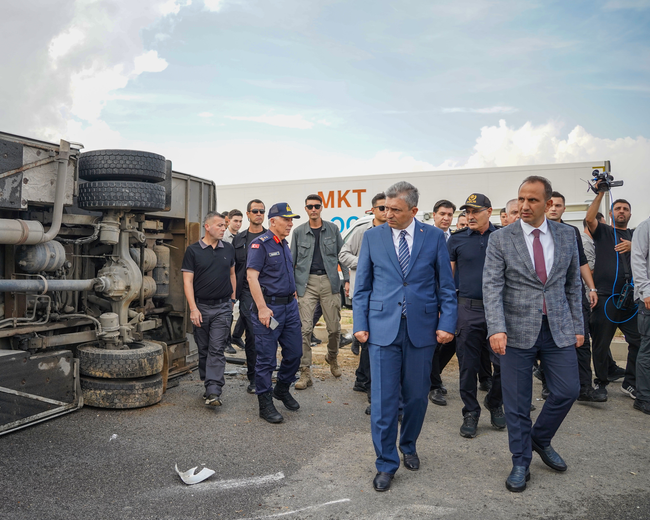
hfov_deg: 57.9
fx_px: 577
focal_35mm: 30
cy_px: 246
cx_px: 238
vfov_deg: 48.5
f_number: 2.8
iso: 250
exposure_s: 1/1000
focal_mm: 25
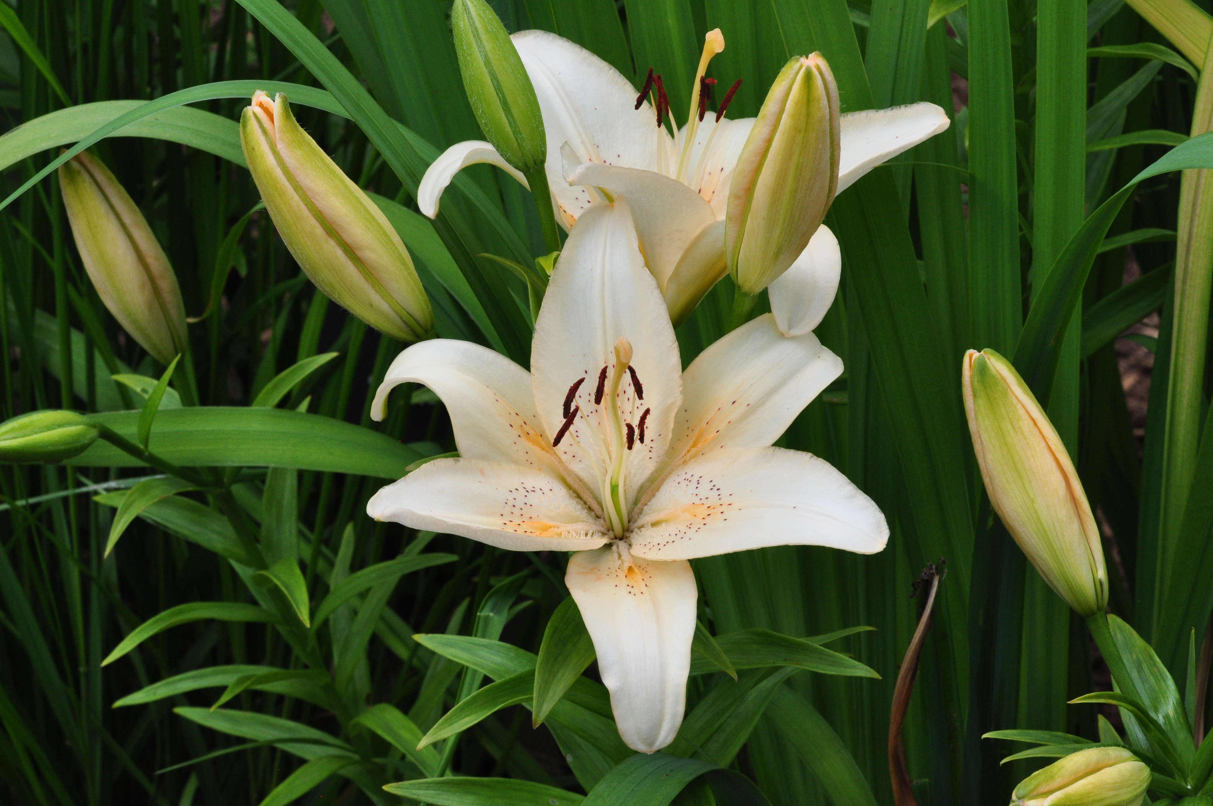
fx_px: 5048
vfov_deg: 9.1
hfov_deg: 13.7
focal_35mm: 150
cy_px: 403
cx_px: 606
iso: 640
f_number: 16
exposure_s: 1/400
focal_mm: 100
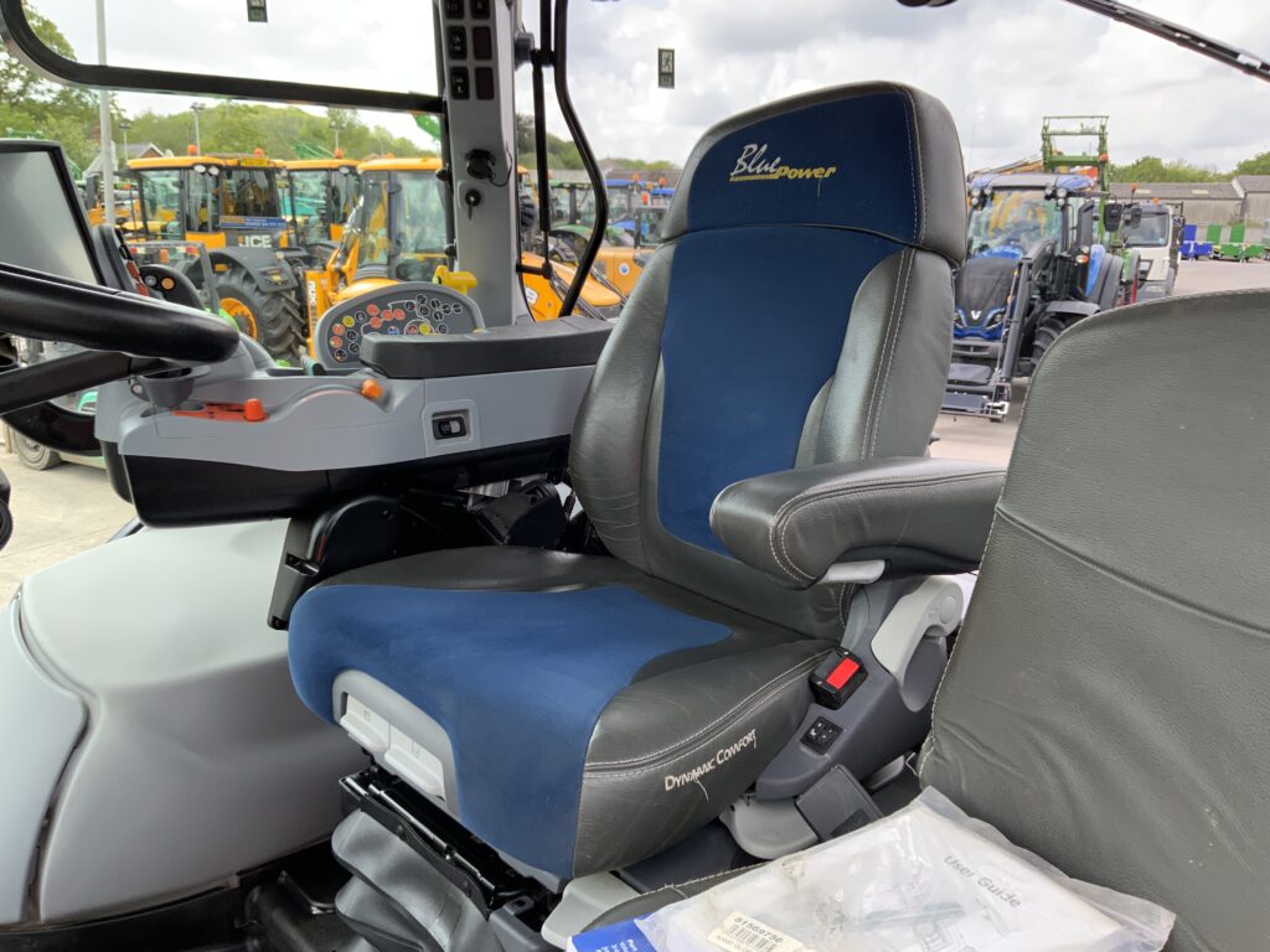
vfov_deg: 48.2
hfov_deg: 61.7
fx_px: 1064
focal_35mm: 29
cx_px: 635
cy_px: 476
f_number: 1.8
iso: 16
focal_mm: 3
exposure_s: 1/177
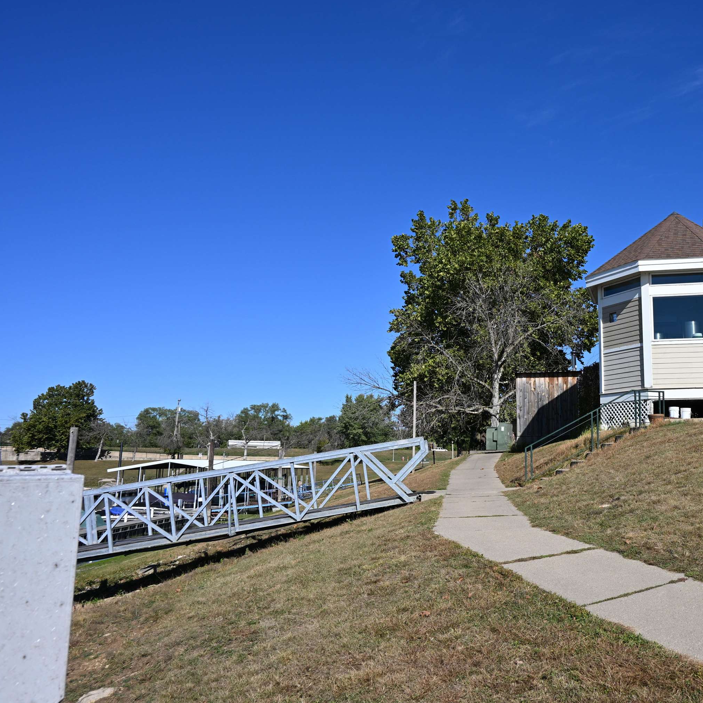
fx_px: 712
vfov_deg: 52.5
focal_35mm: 31
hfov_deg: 50.4
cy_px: 353
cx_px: 526
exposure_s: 1/500
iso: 100
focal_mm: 16
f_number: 8
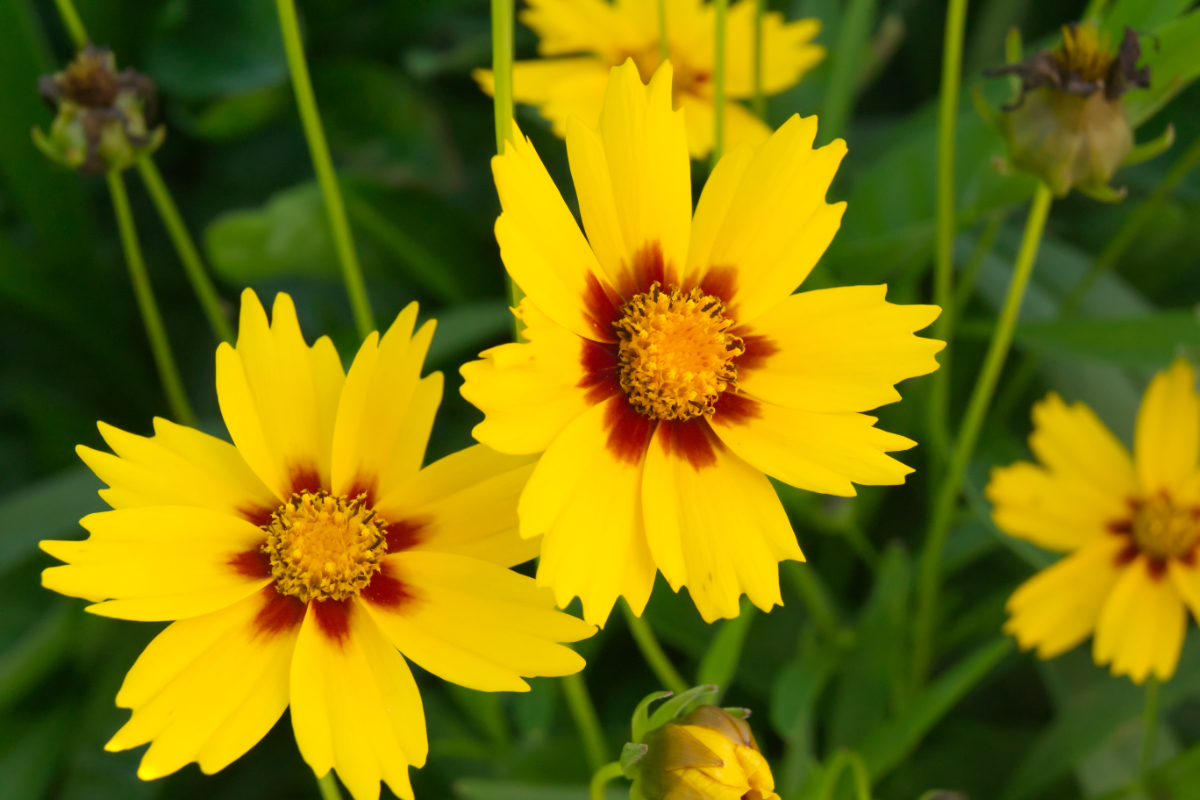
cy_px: 400
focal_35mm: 68
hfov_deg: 29.9
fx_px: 2250
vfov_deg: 20.2
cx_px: 600
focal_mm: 45
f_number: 11
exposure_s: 1/500
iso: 2000
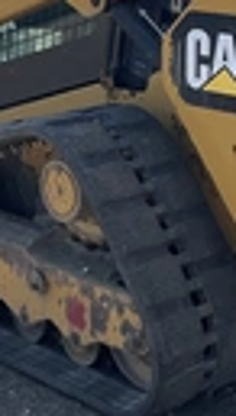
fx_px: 1085
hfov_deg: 12.3
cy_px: 110
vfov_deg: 21.6
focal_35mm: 98
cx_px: 204
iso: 25
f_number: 1.8
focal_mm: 3
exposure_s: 1/1098
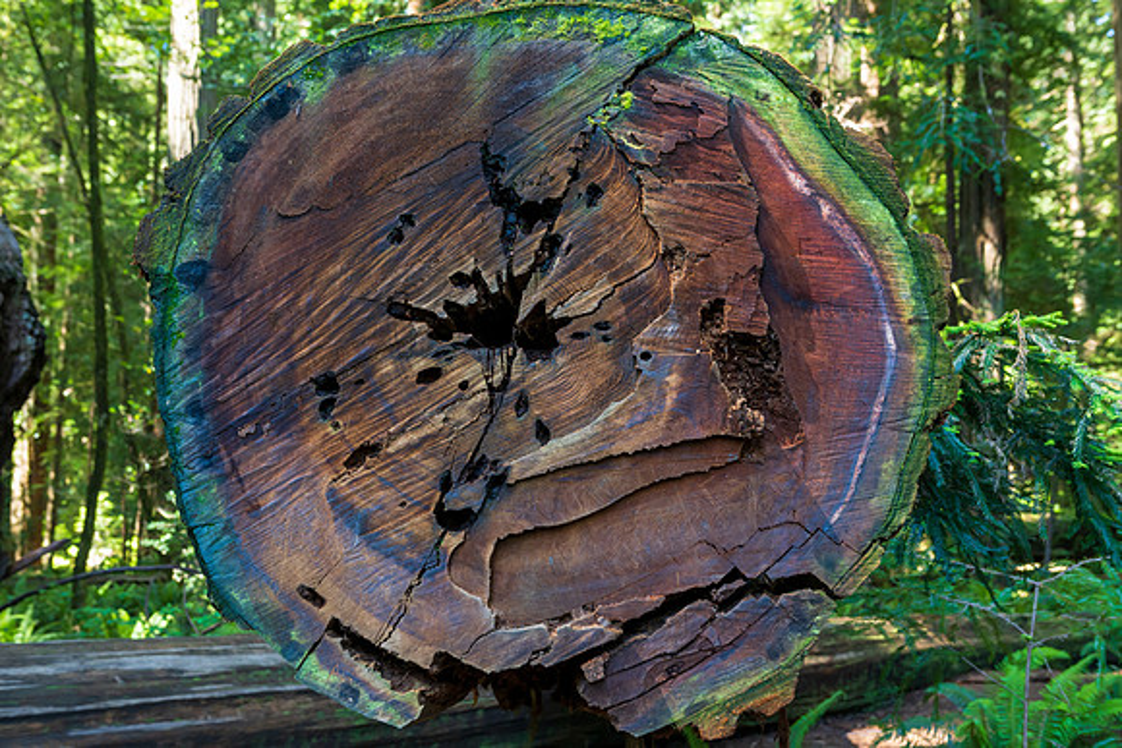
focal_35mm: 48
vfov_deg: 28.1
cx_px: 561
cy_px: 374
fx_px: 1496
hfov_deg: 41.1
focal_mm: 48
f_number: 5.6
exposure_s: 1/80
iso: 2200
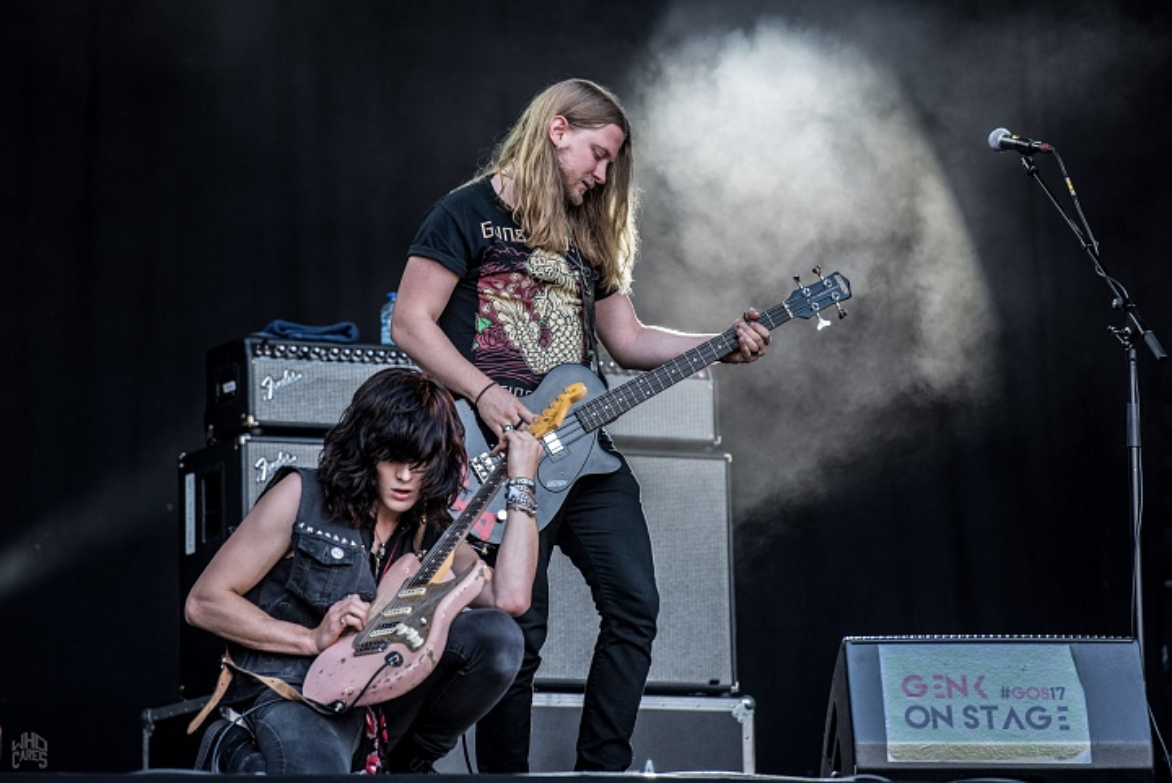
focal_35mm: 195
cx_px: 586
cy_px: 392
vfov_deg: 7.1
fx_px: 6352
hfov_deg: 10.5
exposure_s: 1/100
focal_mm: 195
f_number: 4.5
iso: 200
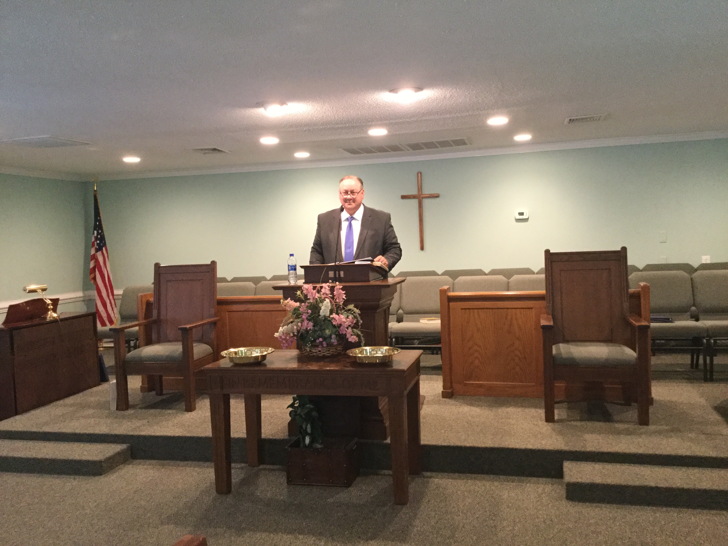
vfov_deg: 45.4
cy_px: 273
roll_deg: +1.2
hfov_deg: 58.4
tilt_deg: -5.8
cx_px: 364
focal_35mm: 31
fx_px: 652
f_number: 2.4
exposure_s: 1/20
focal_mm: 3.3
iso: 200
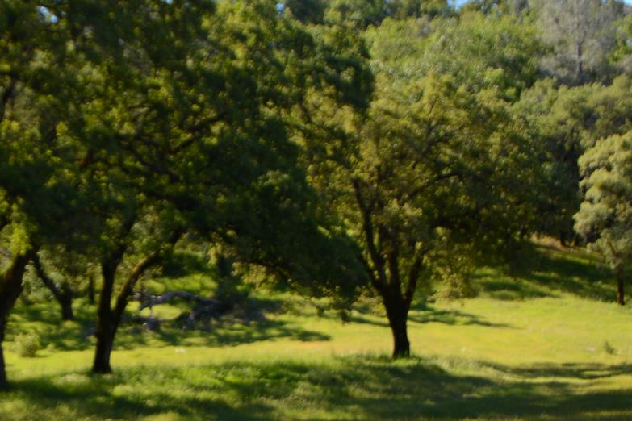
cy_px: 171
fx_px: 1211
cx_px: 121
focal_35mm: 69
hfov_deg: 28.6
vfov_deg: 19.7
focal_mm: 24
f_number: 3.8
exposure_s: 1/400
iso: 100
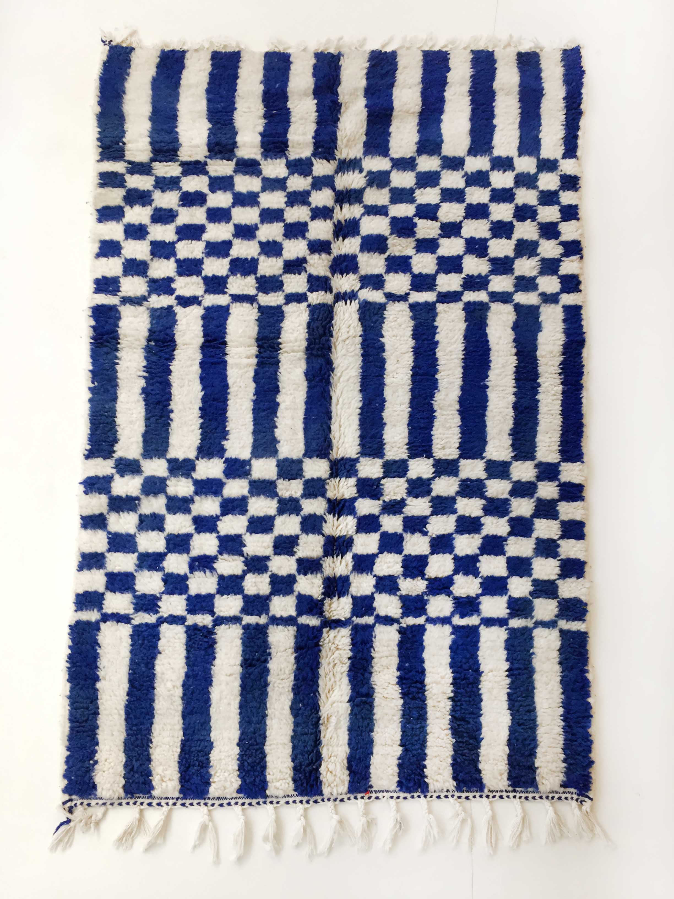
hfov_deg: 48.2
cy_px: 450
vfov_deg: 61.7
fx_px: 753
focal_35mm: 29
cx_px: 337
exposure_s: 1/33
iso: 100
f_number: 2.2
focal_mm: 4.15
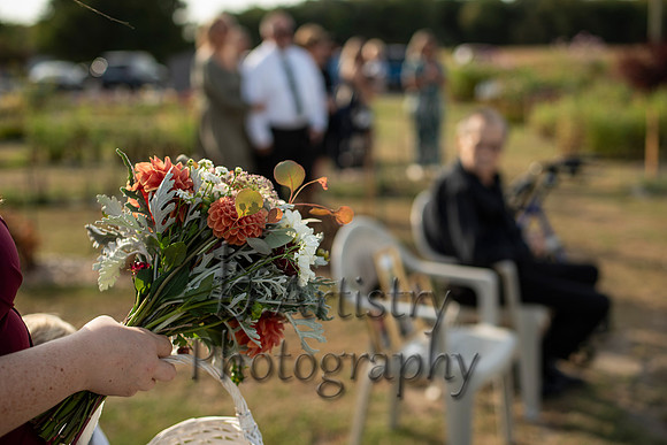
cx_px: 334
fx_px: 834
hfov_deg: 43.6
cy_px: 222
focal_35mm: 45
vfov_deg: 29.9
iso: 160
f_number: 2.5
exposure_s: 1/1600
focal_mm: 45
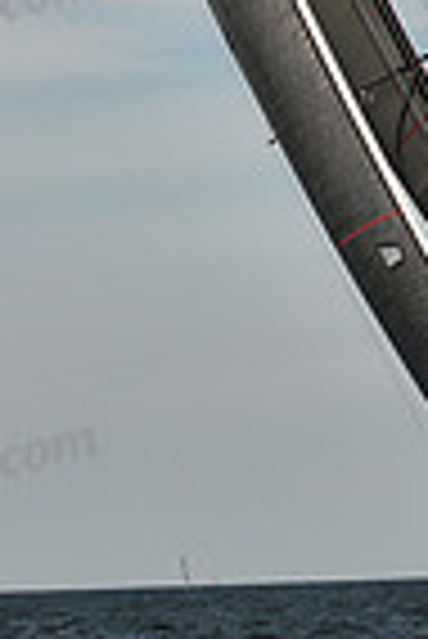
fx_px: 5088
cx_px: 331
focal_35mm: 286
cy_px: -248
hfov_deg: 4.8
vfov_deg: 7.1
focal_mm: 70
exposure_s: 1/800
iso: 250
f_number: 6.3
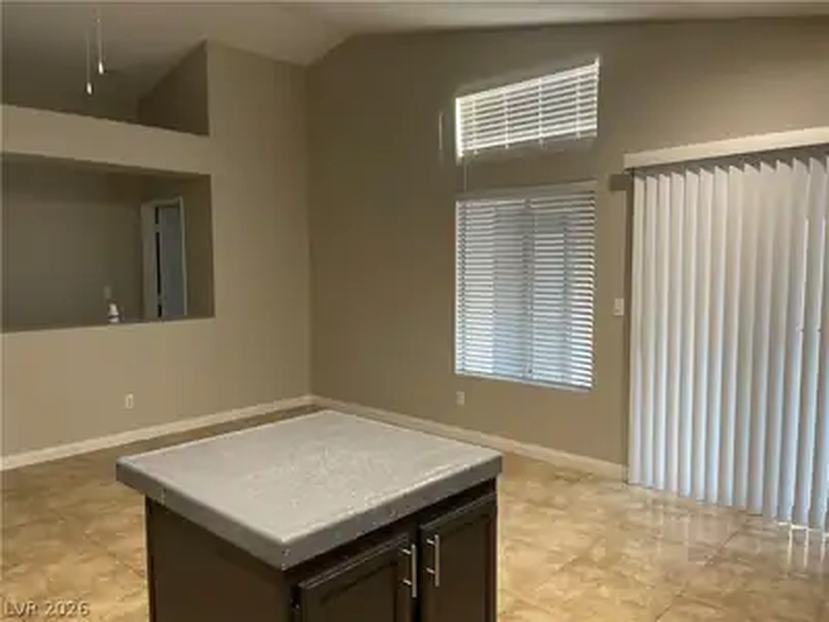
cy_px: 311
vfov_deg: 53.1
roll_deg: +0.4
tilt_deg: -4.0
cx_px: 414
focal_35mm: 26
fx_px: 623
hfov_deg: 67.3
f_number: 1.6
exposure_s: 1/60
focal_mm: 5.1
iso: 160
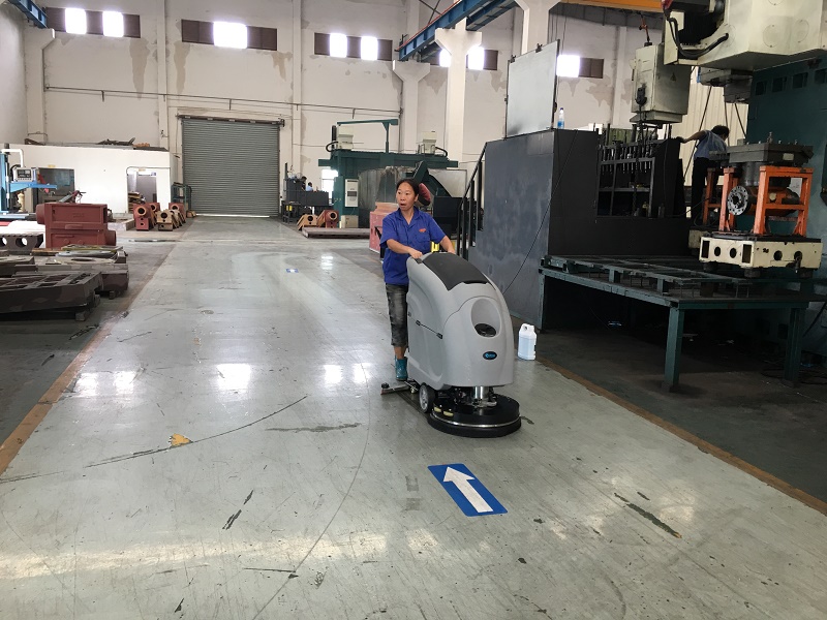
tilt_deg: -9.5
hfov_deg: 61.7
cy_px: 310
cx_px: 414
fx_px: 693
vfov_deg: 48.2
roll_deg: -1.6
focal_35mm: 29
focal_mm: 4.15
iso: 32
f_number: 2.2
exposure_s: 1/17
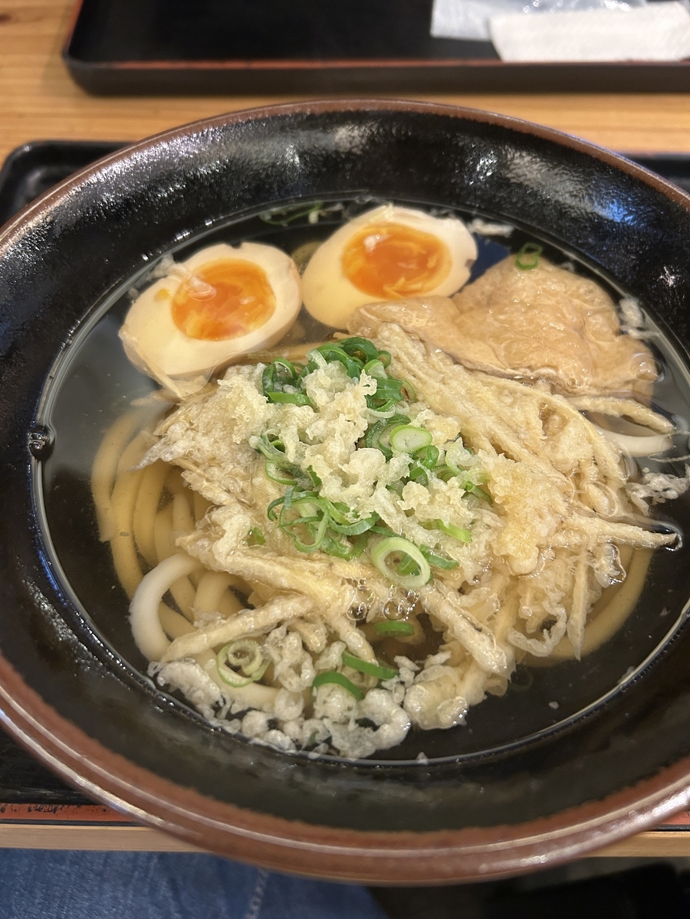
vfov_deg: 67.3
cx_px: 345
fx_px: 691
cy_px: 460
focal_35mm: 26
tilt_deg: -57.1
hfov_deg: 53.1
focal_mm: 5.7
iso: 250
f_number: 1.5
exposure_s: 1/60
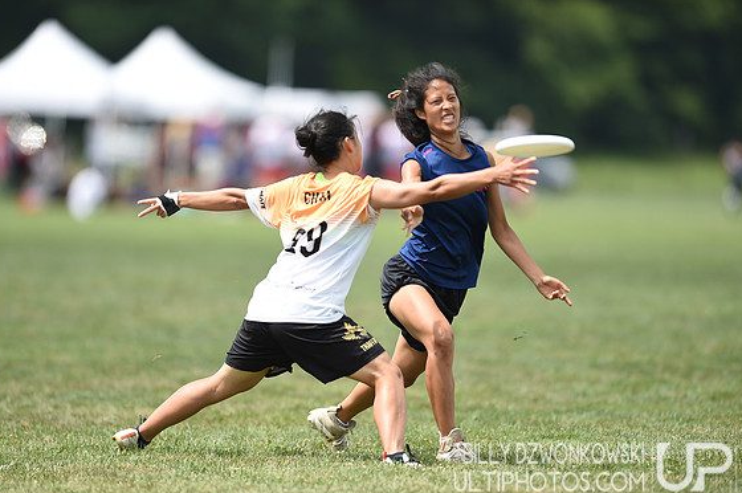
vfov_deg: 3.3
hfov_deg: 5.0
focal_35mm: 414
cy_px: 252
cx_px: 368
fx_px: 8523
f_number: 2.8
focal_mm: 400
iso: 100
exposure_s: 1/1000
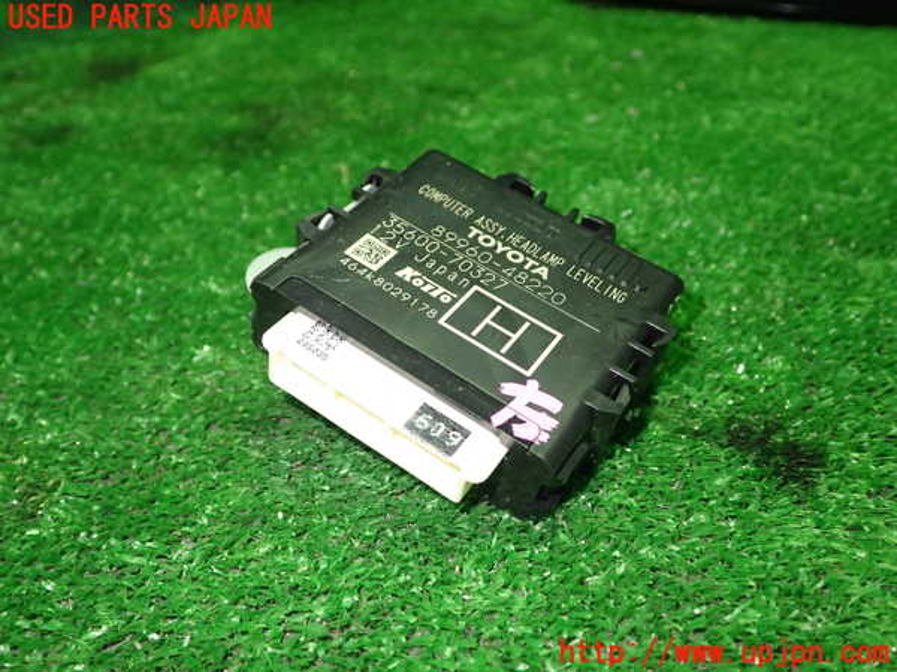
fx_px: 829
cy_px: 336
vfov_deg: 44.2
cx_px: 448
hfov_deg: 56.8
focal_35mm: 32
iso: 400
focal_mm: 5.79
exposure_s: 1/30
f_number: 2.4
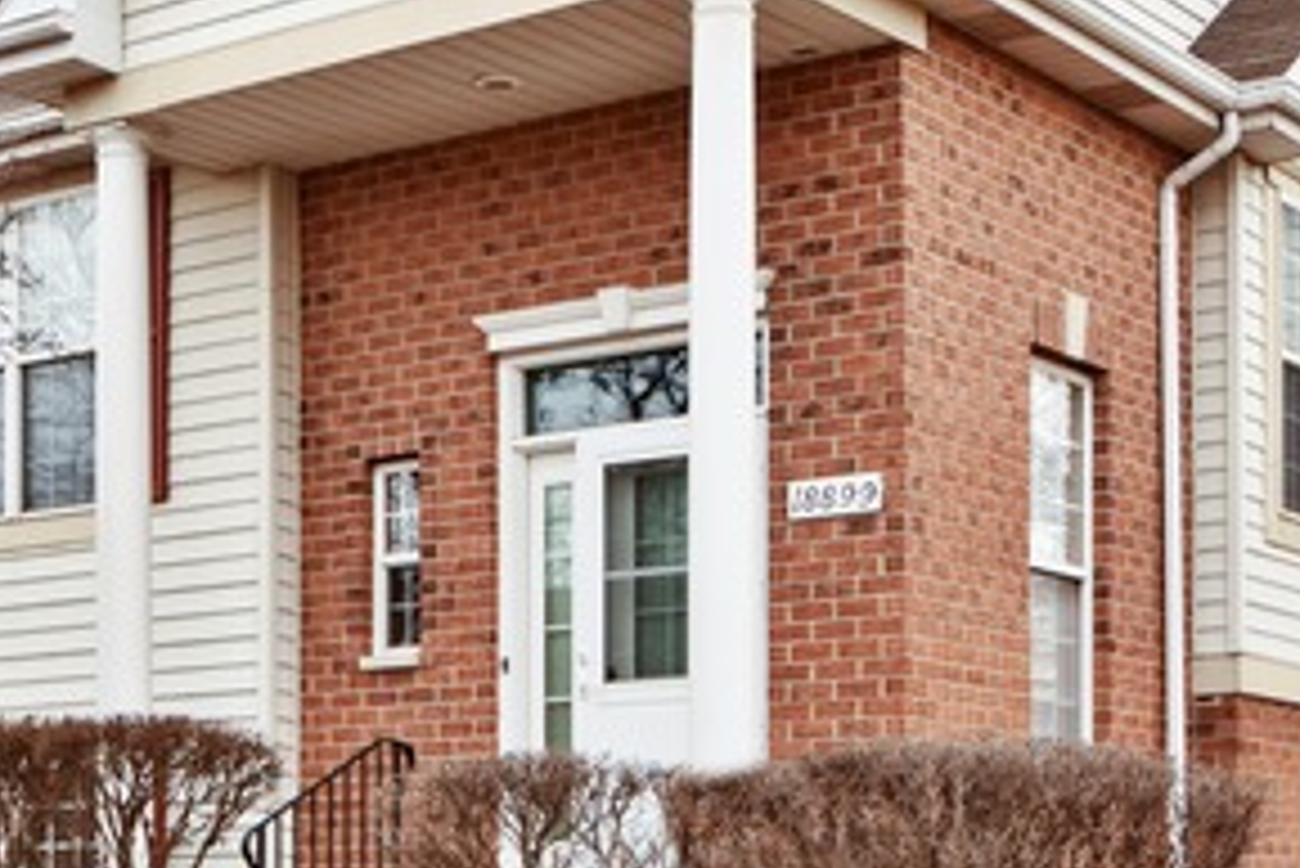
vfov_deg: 18.6
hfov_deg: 27.5
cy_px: 281
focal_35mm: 73
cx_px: 409
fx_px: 2637
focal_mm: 22
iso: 200
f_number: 7.1
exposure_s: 1/100
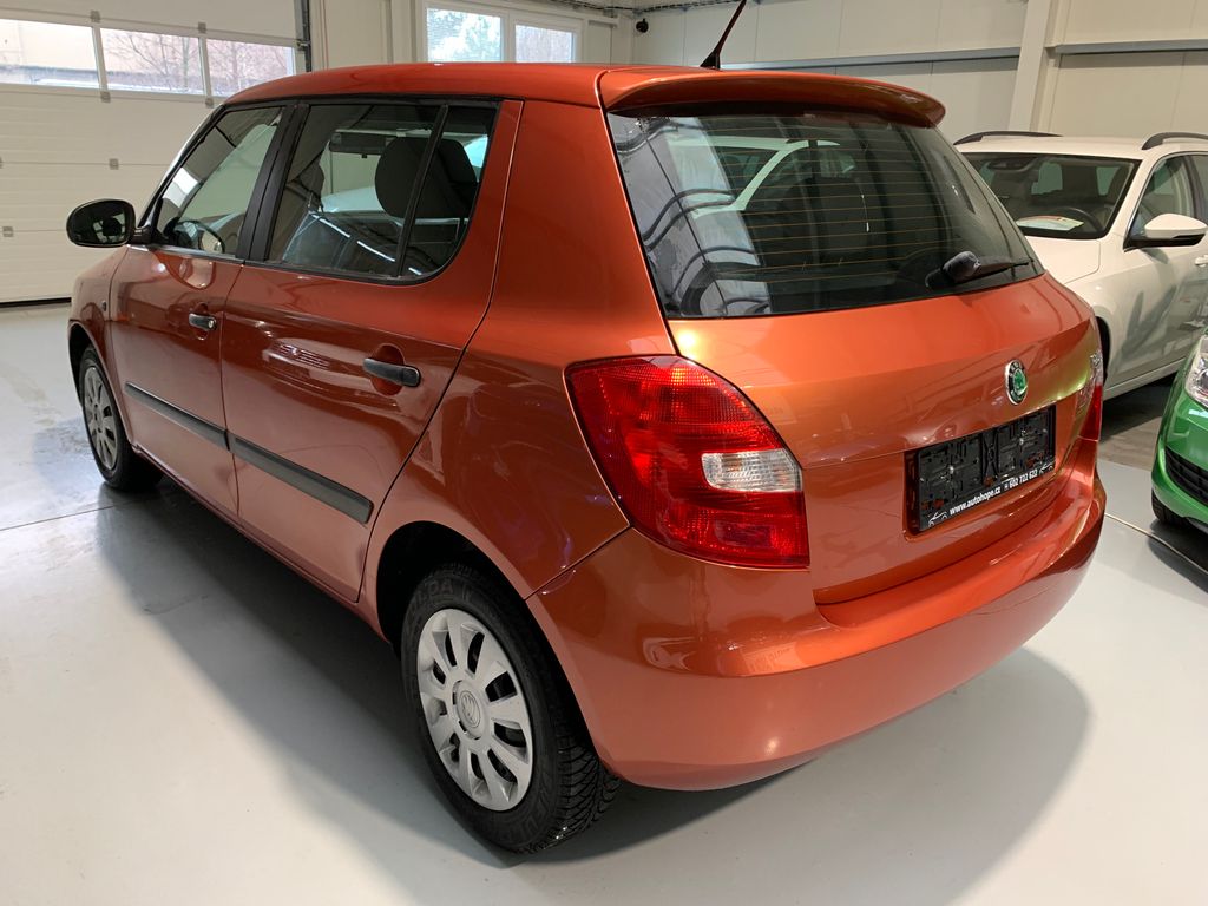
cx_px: 604
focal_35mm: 26
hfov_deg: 67.3
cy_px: 453
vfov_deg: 53.1
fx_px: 907
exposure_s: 1/60
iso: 250
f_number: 1.8
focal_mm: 4.25
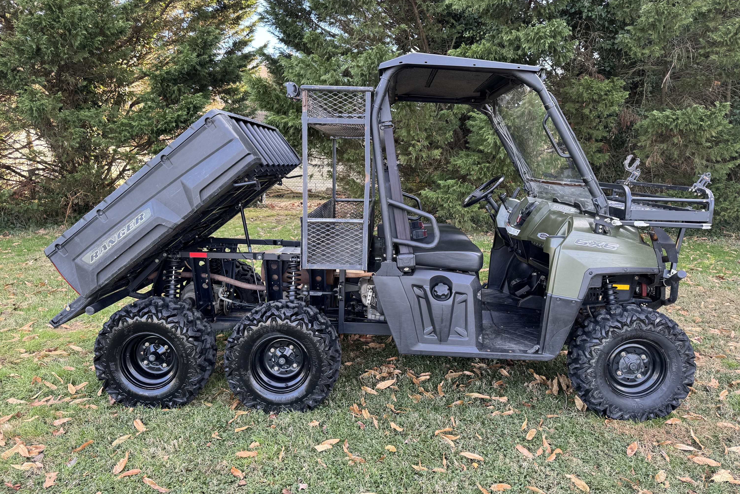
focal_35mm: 25
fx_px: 514
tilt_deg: -10.9
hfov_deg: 71.5
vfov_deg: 51.3
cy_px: 243
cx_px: 370
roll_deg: +0.3
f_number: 1.78
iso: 64
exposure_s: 1/121
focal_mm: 6.76
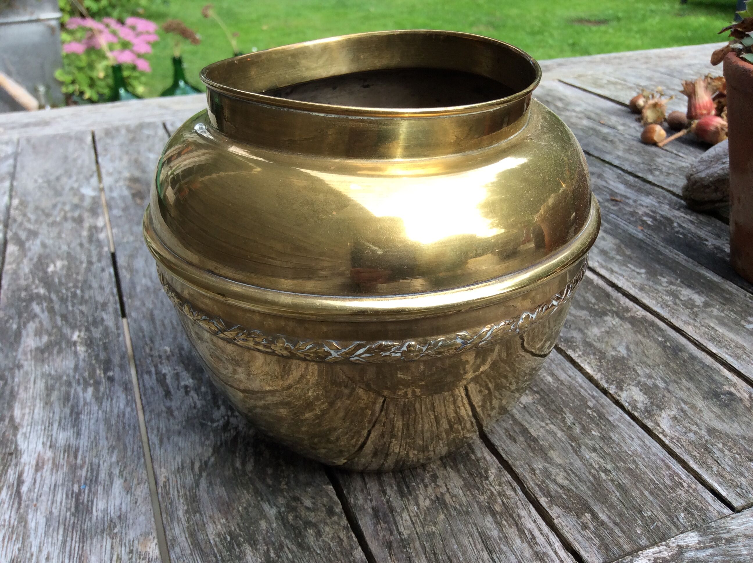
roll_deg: +3.7
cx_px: 376
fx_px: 695
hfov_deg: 56.9
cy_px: 282
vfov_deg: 44.1
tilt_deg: -30.8
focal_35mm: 32
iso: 32
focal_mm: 3.3
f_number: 2.4
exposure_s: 1/216
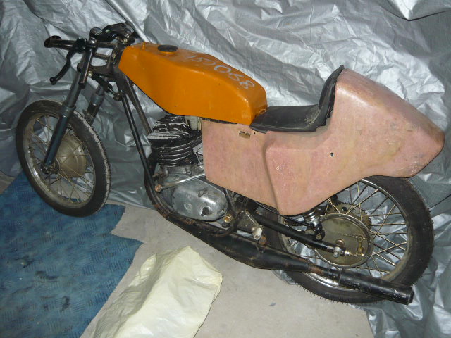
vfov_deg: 42.9
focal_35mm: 33
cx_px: 226
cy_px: 169
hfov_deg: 55.4
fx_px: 430
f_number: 2.8
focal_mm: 5.5
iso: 200
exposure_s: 1/30
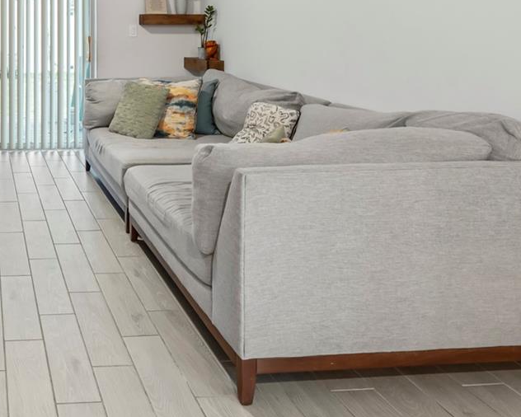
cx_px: 26
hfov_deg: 42.7
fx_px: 586
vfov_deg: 37.1
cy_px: 54
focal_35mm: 38
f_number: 8
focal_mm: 16
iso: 250
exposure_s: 1
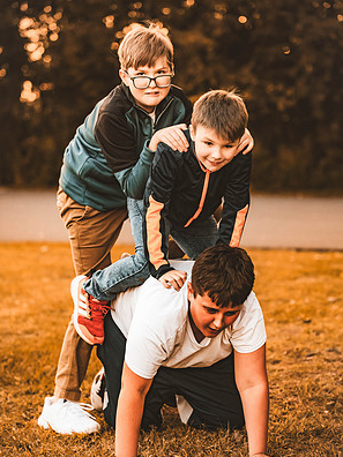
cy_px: 250
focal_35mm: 94
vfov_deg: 20.9
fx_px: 1242
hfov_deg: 15.7
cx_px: 171
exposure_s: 1/1250
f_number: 2.8
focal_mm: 86
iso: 1600
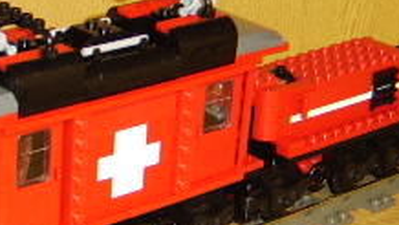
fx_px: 1048
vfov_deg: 12.3
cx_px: 0
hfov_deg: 20.8
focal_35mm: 99
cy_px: 121
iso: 200
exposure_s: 1/30
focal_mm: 8.13
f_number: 2.7
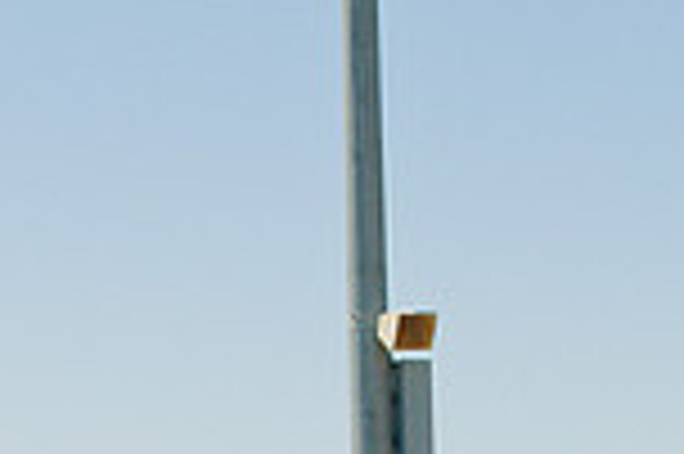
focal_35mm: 149
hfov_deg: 13.7
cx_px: 176
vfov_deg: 8.8
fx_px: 2828
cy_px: 825
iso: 400
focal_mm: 26
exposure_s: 1/400
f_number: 10
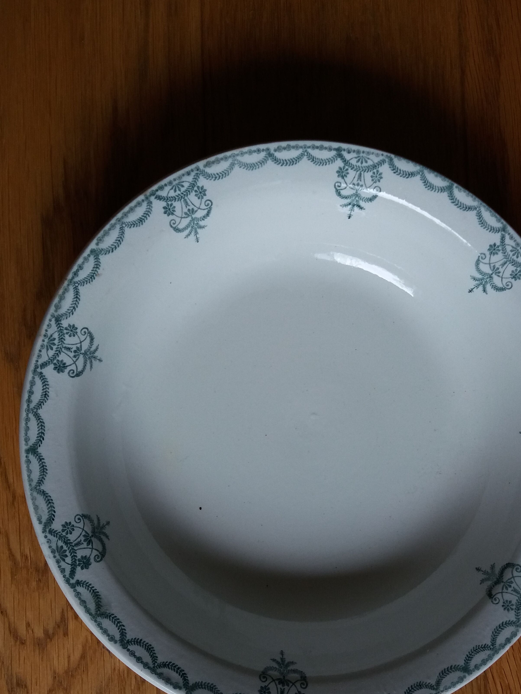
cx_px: 297
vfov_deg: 51.1
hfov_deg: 39.6
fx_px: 722
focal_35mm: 36
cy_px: 404
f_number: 1.9
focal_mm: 3.7
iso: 64
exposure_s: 1/100
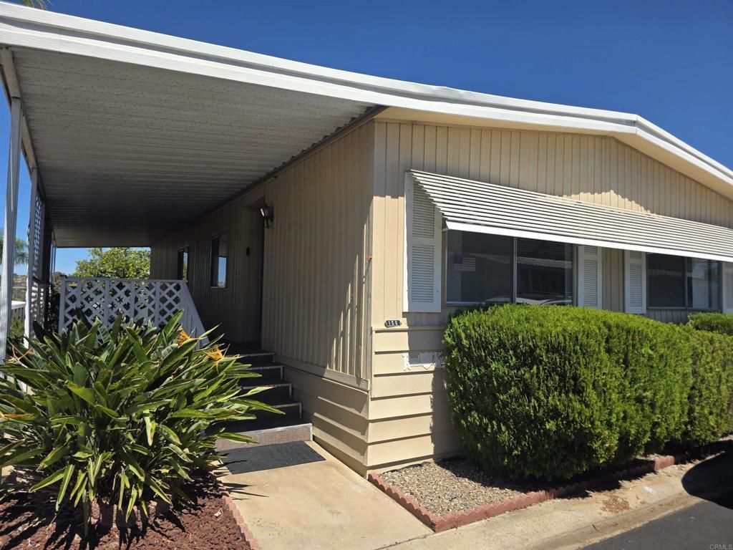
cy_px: 275
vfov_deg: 58.9
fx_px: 487
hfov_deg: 73.9
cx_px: 366
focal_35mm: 23
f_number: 1.7
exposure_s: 1/5296
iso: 80
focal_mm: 6.3
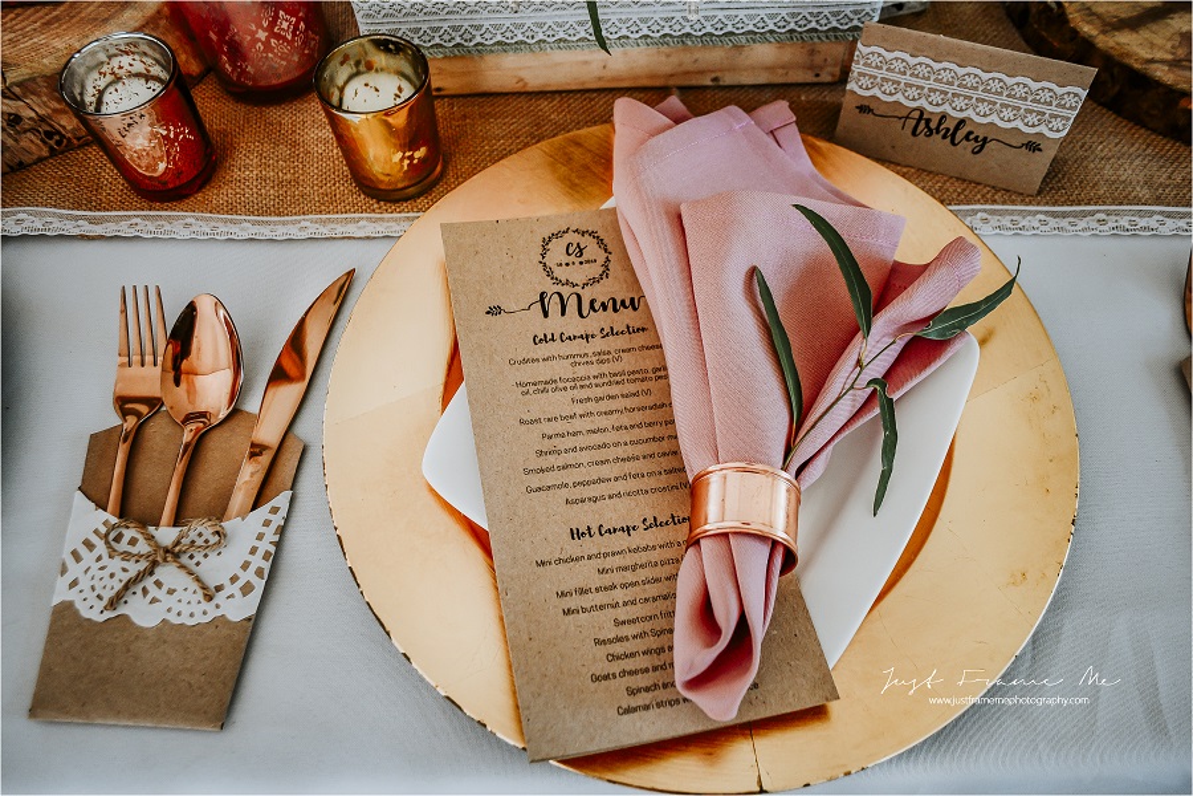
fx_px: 994
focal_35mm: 30
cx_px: 596
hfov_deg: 61.9
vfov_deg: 43.6
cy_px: 398
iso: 560
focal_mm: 20
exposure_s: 1/250
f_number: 3.8
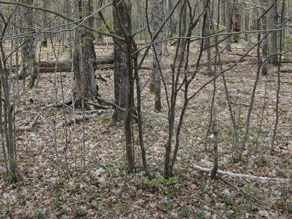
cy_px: 11
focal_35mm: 63
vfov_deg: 22.6
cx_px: 96
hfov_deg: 30.5
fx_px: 531
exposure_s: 1/80
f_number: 8.8
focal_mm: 5.7
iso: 80
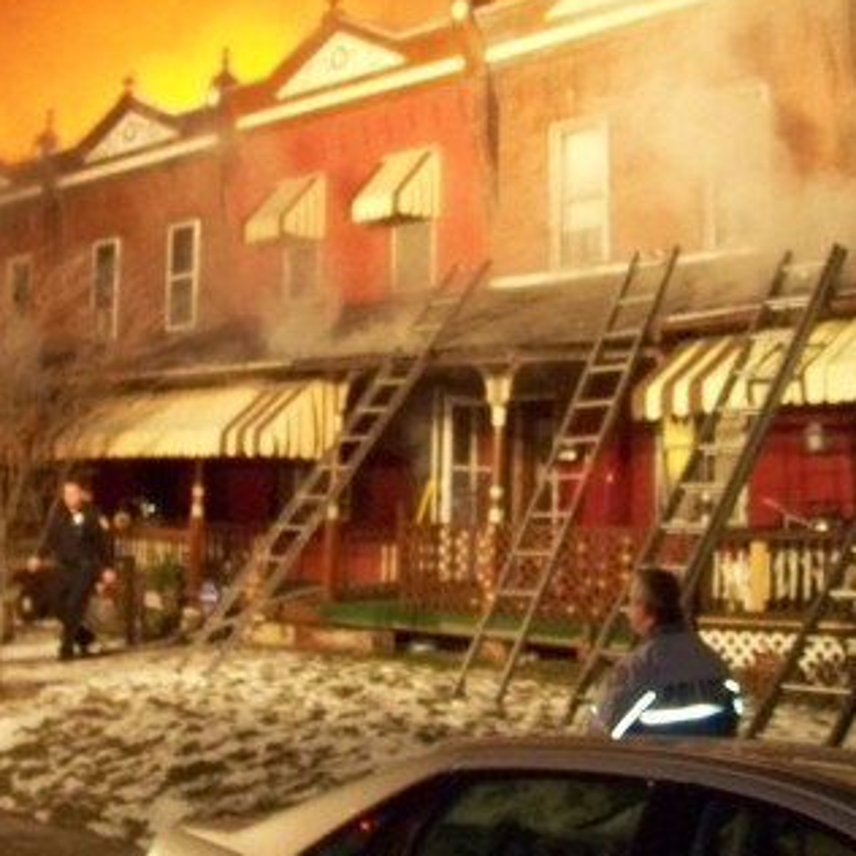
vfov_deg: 28.8
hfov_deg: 28.8
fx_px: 1651
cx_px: 255
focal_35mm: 59
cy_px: 268
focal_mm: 5.85
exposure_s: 1/30
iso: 800
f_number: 2.8
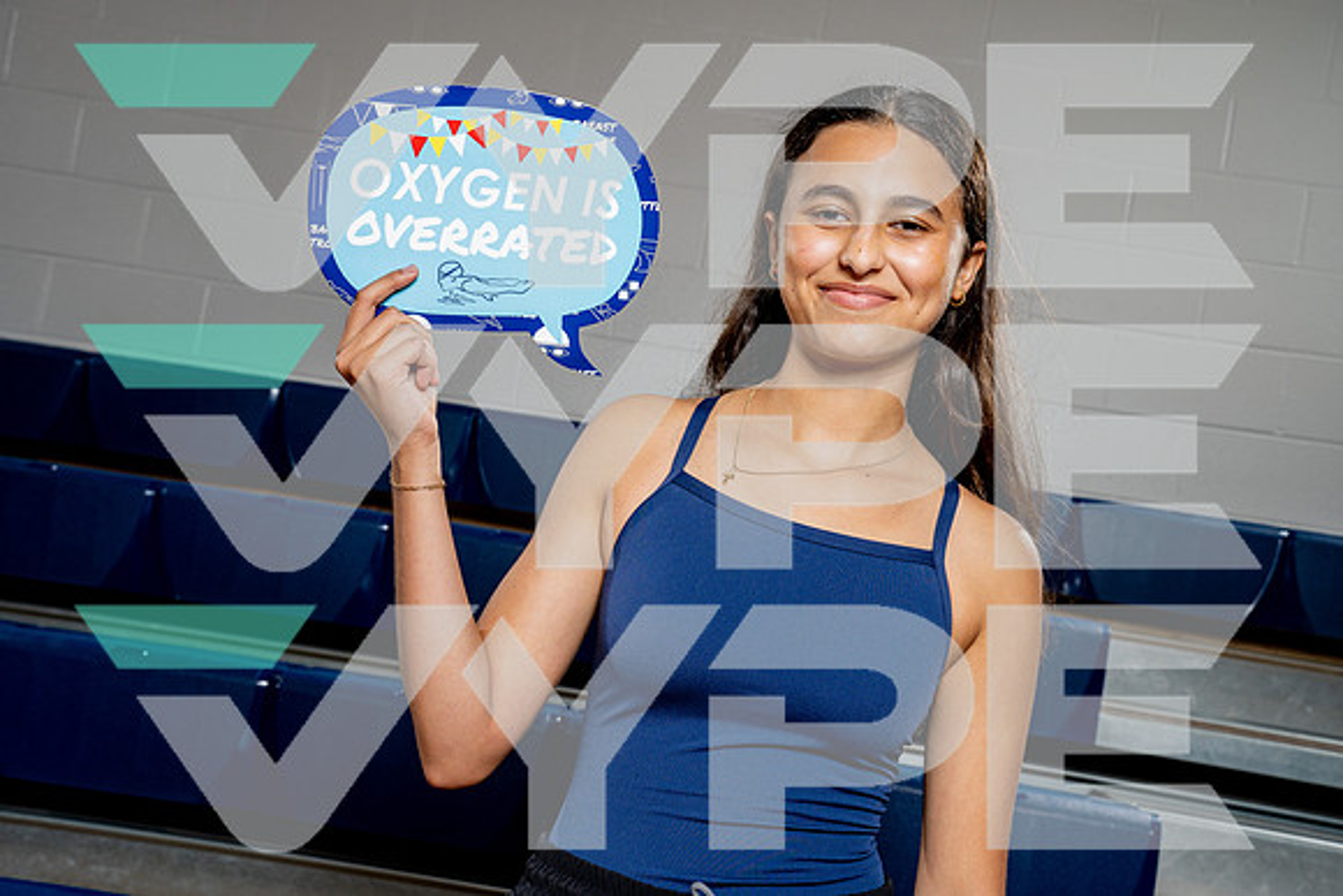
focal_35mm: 47
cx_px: 672
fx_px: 1754
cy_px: 448
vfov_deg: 28.7
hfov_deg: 41.9
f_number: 8
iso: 320
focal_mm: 47
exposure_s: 1/250
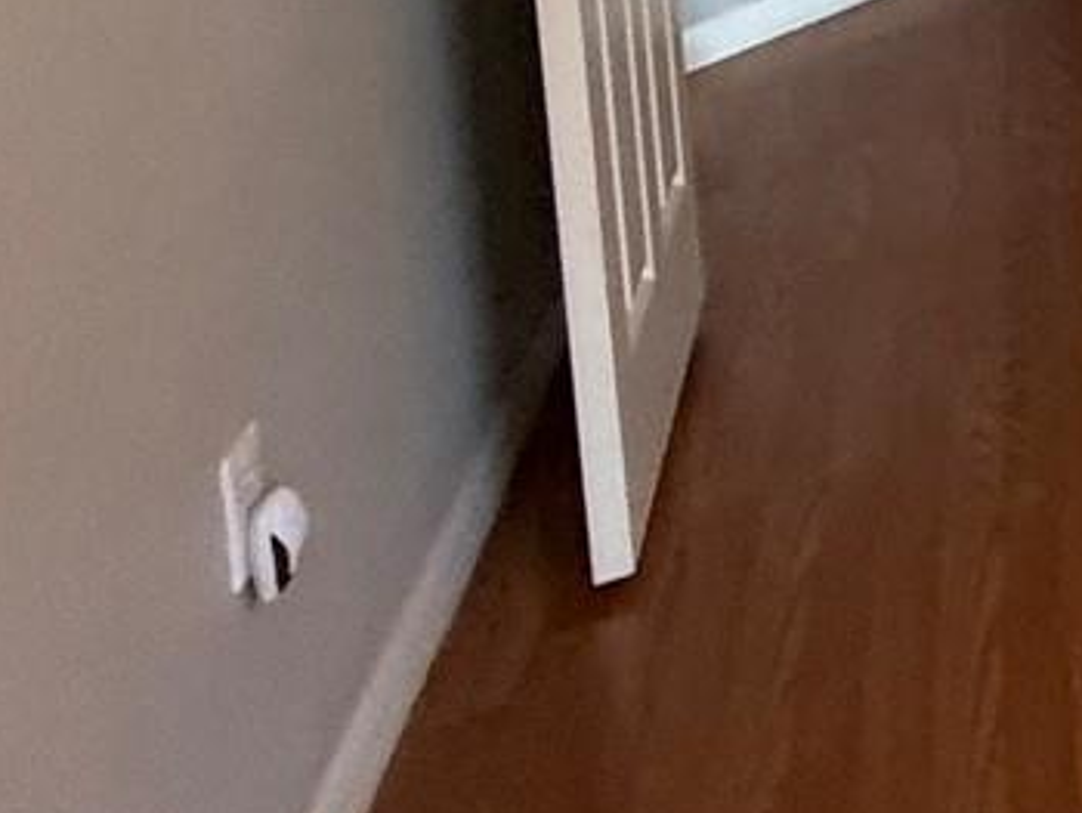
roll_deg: -0.3
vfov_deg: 18.8
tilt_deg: -4.8
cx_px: 2405
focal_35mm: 64
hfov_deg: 16.8
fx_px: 2002
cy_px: -556
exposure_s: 1/60
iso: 250
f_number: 2.2
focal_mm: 2.22
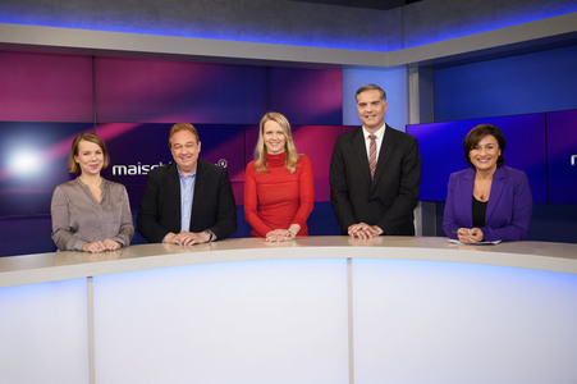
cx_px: 288
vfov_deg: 42.3
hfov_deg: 60.3
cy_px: 192
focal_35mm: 31
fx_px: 496
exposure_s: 1/125
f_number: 5
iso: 2000
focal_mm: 31
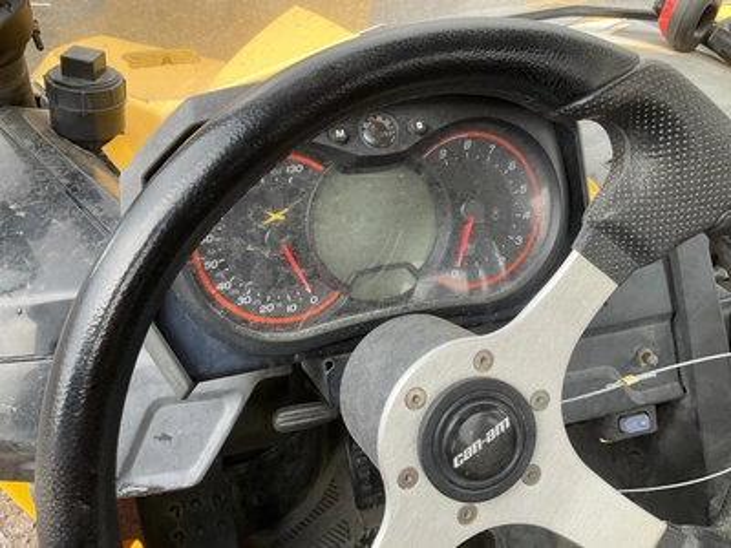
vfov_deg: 48.2
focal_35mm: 29
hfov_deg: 61.7
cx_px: 366
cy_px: 274
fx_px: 612
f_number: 1.8
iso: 25
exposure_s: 1/122
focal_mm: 3
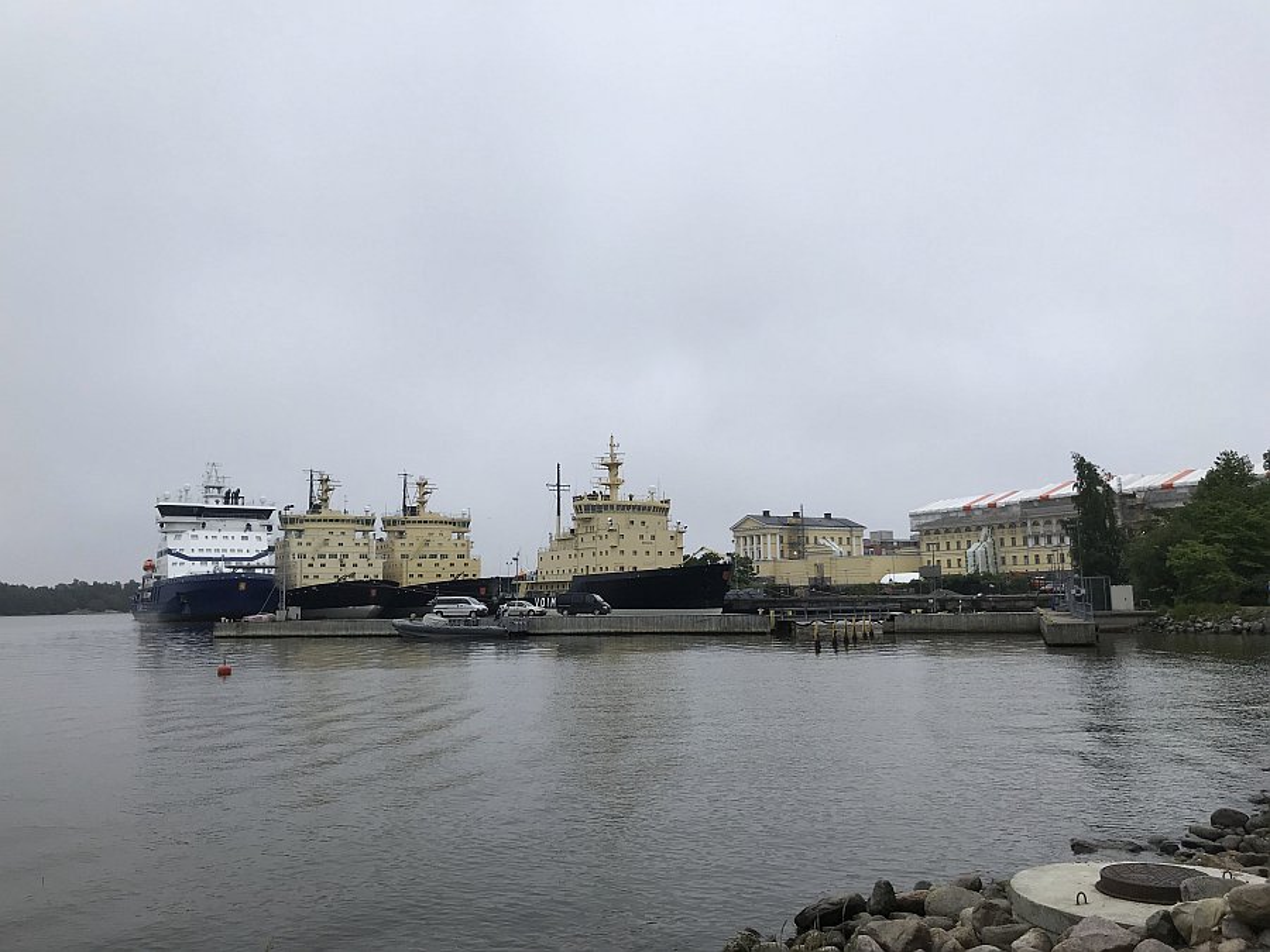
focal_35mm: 28
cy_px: 476
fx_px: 1027
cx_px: 635
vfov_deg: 49.7
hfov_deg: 63.4
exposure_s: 1/1368
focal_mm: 3.99
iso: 20
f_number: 1.8
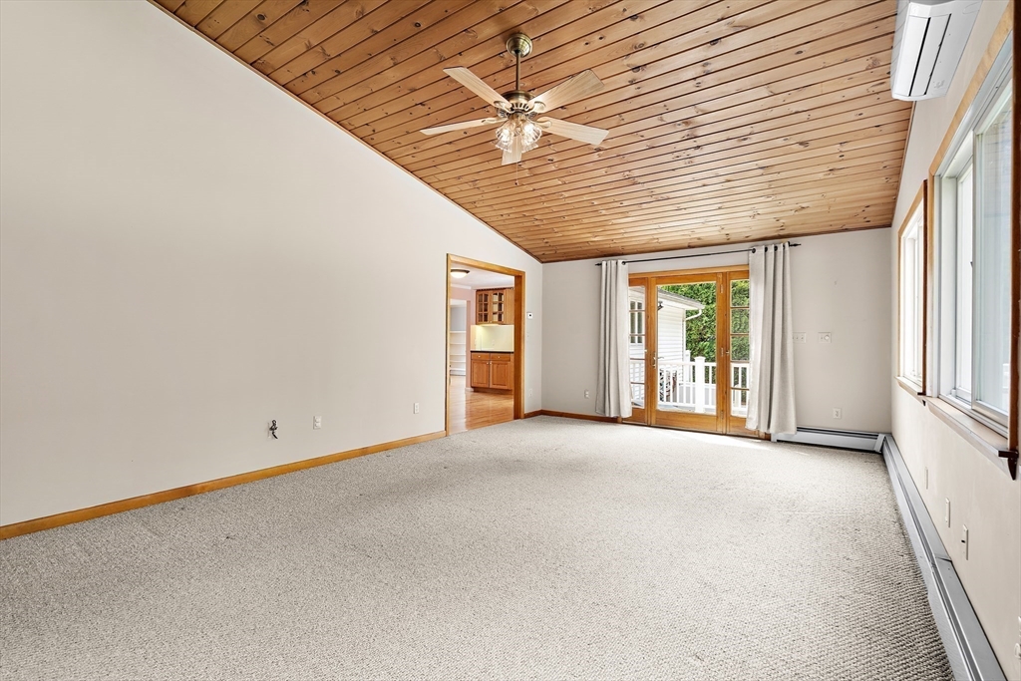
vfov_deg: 73.8
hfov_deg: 96.7
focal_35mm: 16
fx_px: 454
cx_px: 510
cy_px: 340
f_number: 8
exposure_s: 1/3
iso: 160
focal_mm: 16
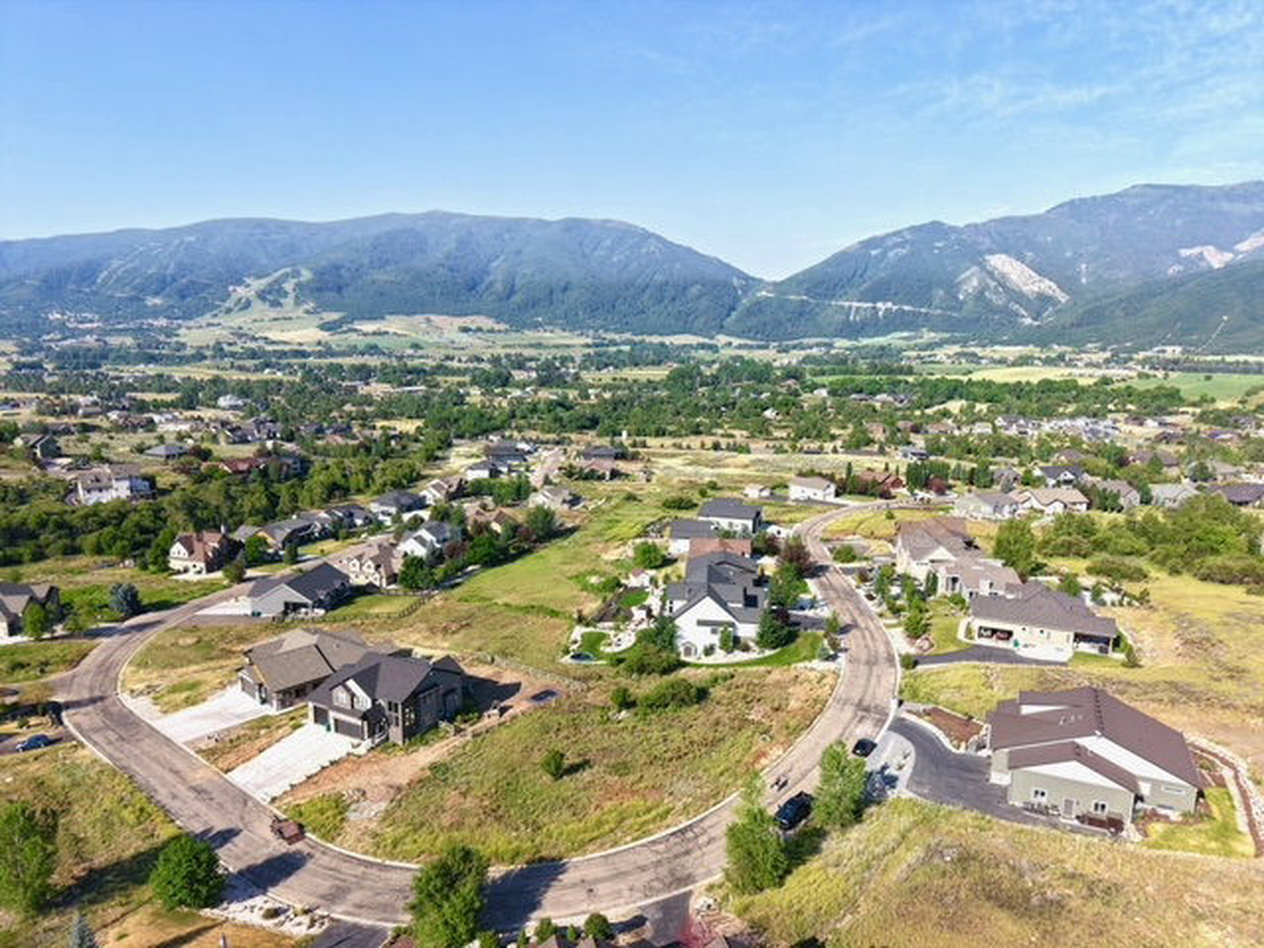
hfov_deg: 71.6
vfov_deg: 56.8
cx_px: 632
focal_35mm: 24
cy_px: 474
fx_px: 876
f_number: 1.8
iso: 100
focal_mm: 8.67
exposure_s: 1/2500
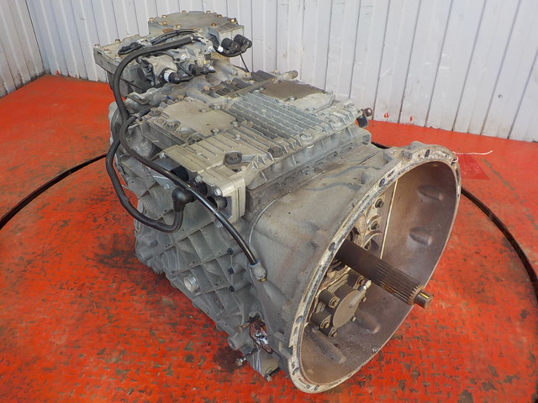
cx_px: 269
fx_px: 466
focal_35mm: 30
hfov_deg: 60.0
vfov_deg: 46.8
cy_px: 202
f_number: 3.3
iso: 125
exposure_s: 1/40
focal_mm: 4.1
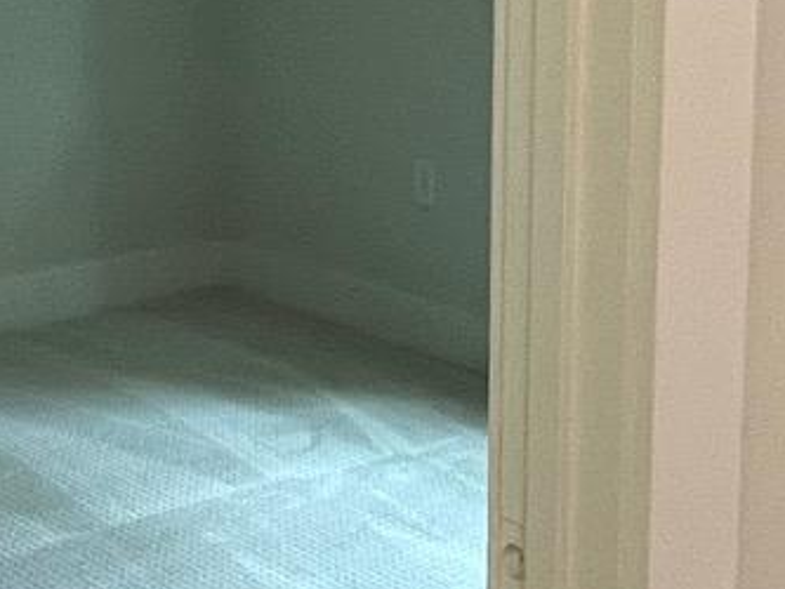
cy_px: 134
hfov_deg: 24.3
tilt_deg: -9.8
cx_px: 523
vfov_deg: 18.3
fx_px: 1815
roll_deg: -0.1
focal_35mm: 80
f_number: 1.8
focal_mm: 1.57
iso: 400
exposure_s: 1/60
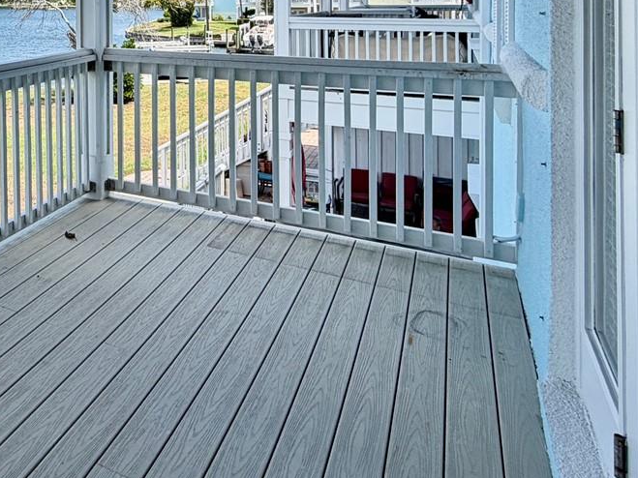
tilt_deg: -0.5
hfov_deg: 45.1
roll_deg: +0.7
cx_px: -9
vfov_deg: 37.2
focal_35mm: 34
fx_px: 627
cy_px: -6
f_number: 2.2
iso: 32
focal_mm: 2.22
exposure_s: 1/770
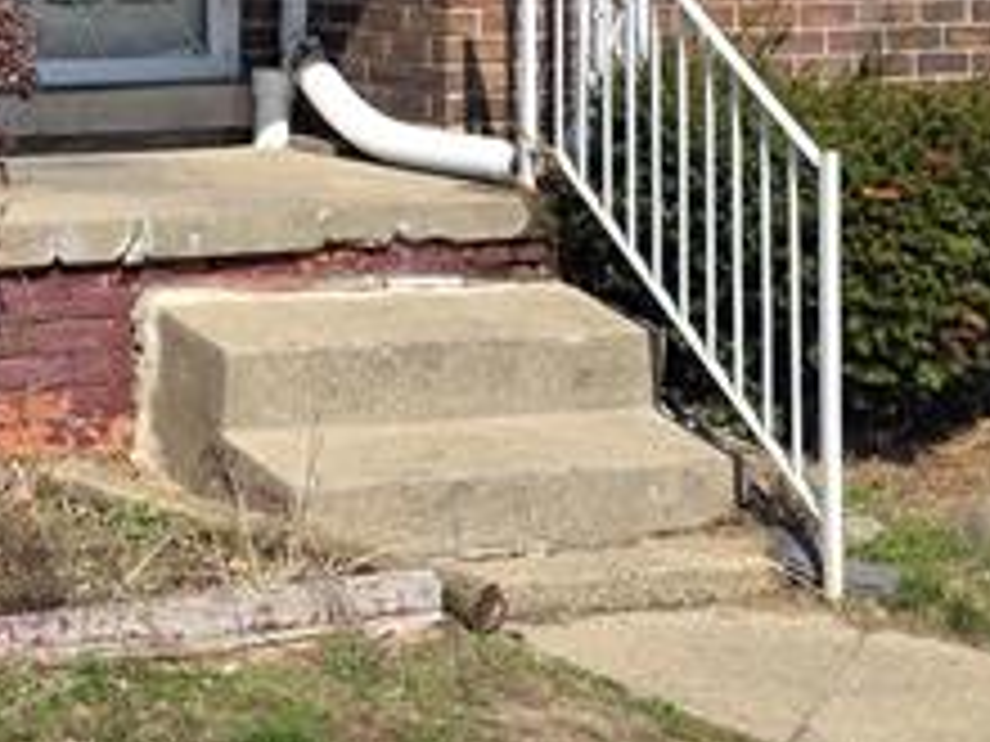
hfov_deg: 18.2
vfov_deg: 13.3
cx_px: 180
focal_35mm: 107
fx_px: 3060
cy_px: -234
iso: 80
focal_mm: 6.25
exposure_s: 1/6355
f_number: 1.7
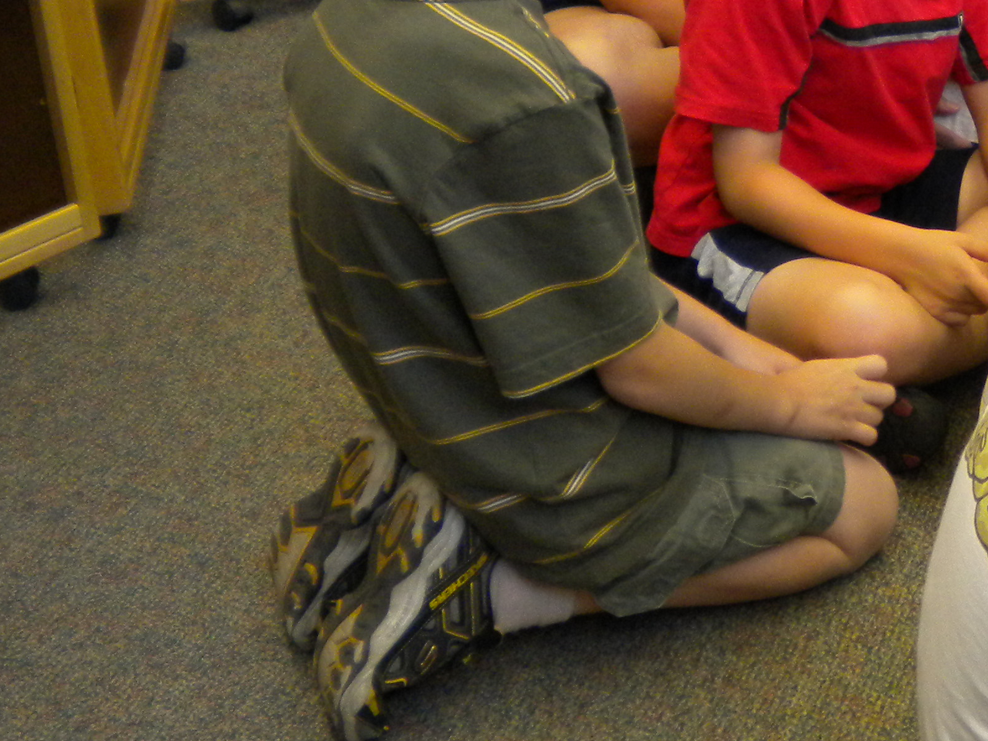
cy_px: 122
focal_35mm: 80
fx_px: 2283
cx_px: 1057
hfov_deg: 23.1
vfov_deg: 18.2
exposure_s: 1/64.2
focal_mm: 6.3
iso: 260
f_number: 3.1
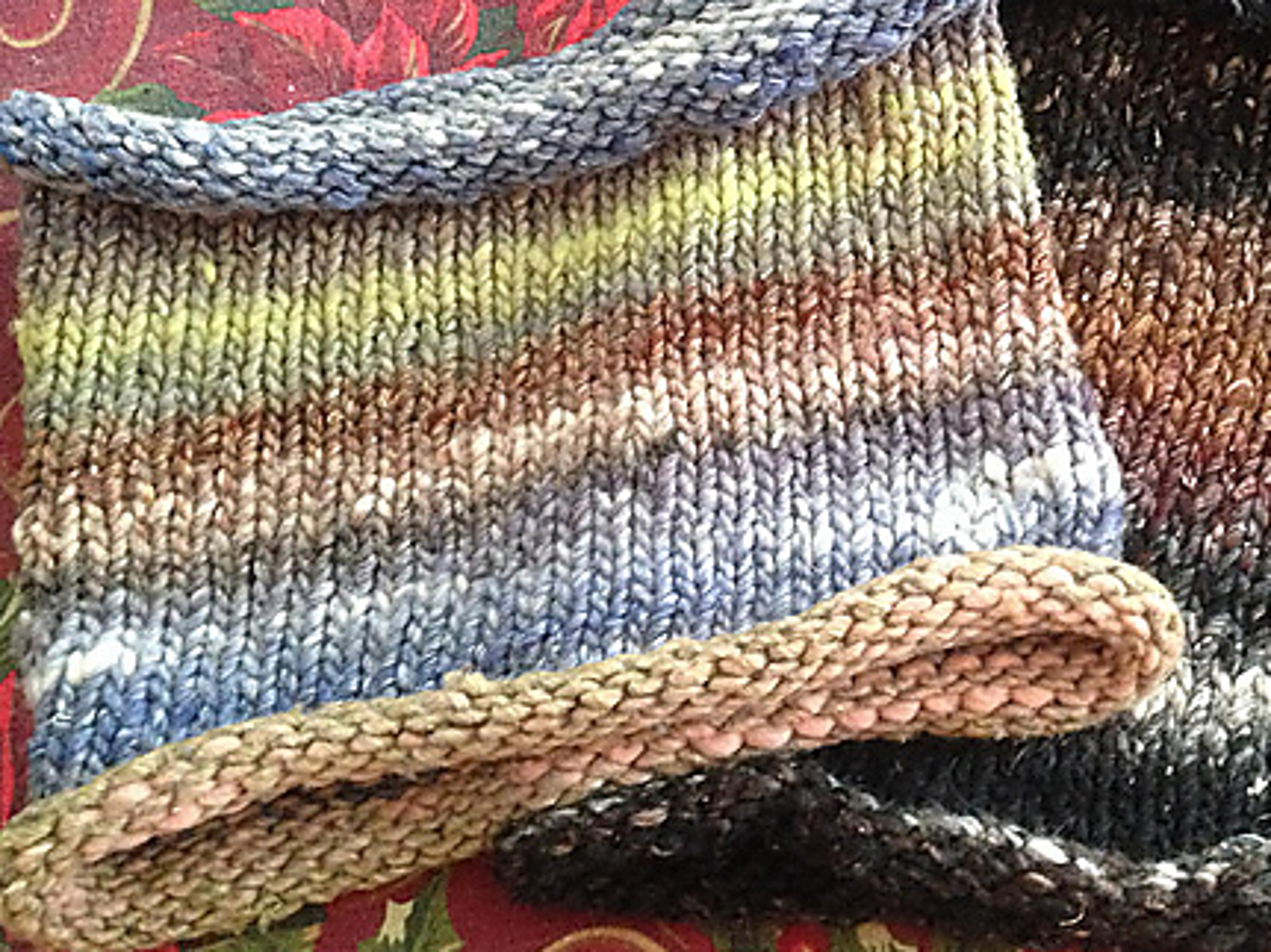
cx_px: 899
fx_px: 1799
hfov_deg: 38.2
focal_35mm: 49
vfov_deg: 29.7
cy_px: 472
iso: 500
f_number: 2.4
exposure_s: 1/15
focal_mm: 4.12
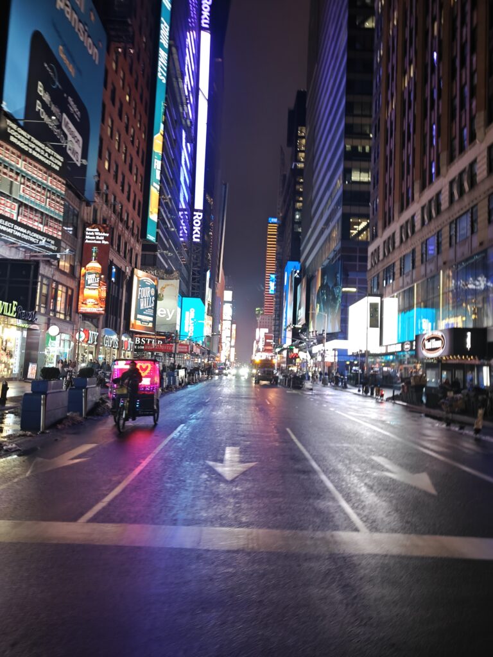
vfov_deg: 71.6
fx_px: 456
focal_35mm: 24
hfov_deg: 56.8
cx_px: 246
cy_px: 328
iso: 200
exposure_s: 1/51
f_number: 1.8
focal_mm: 5.59
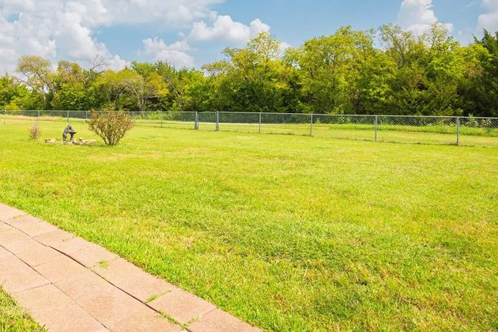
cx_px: 134
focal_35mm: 26
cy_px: 120
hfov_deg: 65.8
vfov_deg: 49.0
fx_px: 360
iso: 100
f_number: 7.1
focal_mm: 16
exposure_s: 1/250
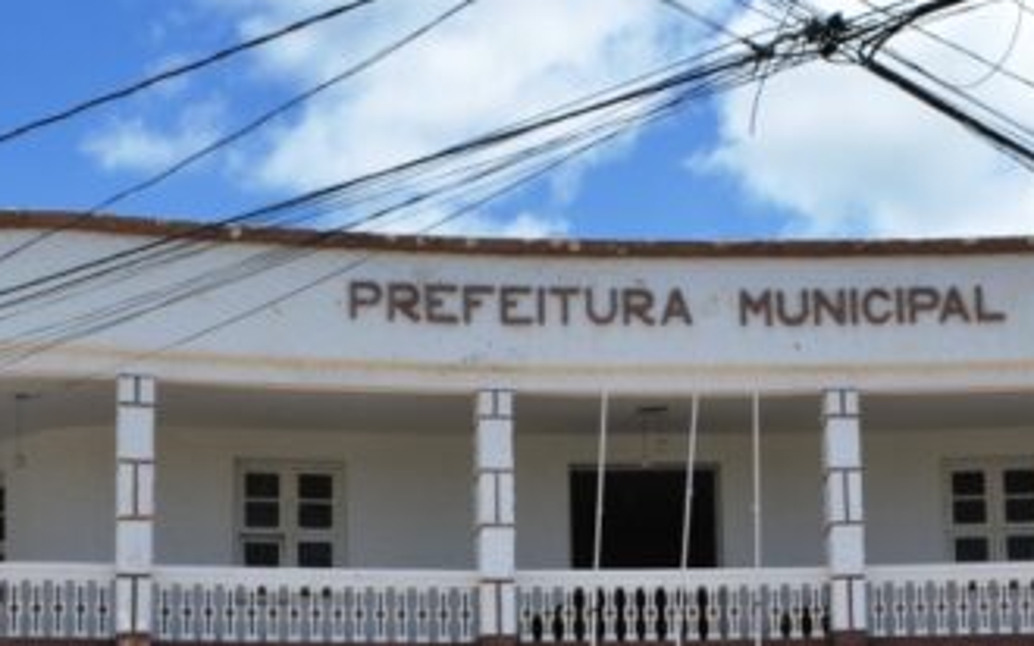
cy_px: 602
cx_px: 617
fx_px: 1803
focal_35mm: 64
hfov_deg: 31.9
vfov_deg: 19.8
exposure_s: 1/125
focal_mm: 18
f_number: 11
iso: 100
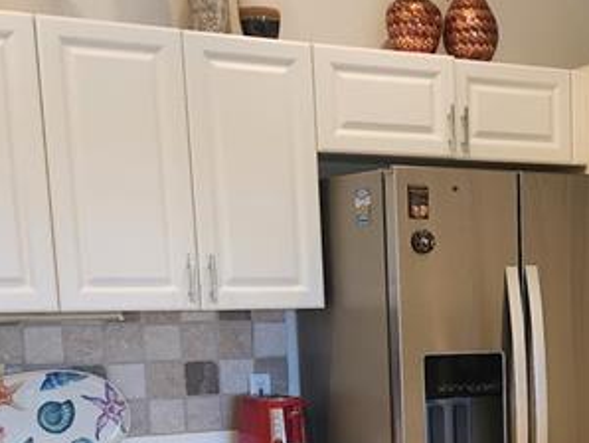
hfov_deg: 23.6
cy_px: 522
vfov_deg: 17.8
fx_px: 1345
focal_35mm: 79
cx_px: 599
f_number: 1.8
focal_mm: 5.4
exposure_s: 1/120
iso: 200
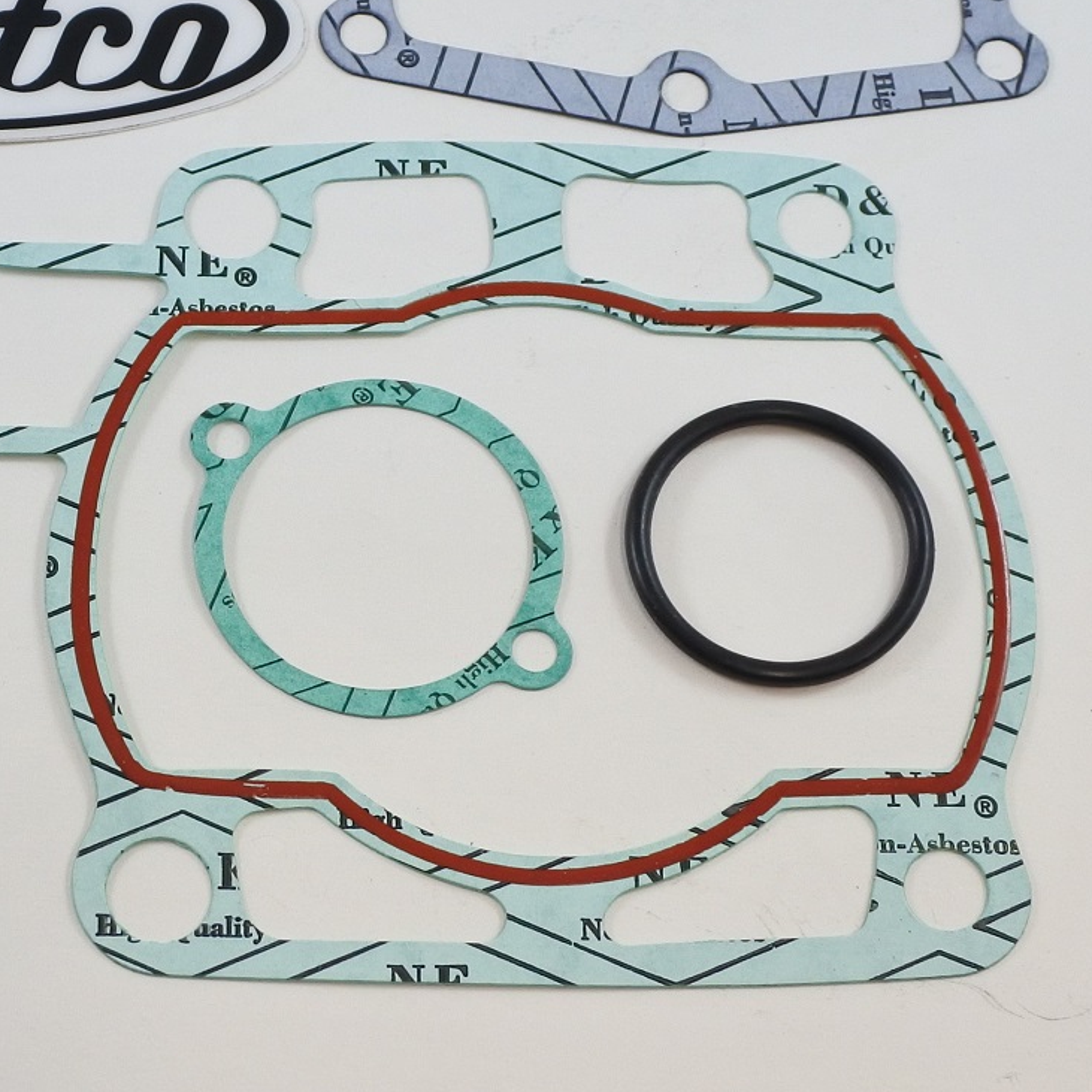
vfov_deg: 28.5
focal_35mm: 60
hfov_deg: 27.5
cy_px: 384
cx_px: 101
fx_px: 2141
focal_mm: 11.2
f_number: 3.8
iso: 400
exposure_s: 1/200
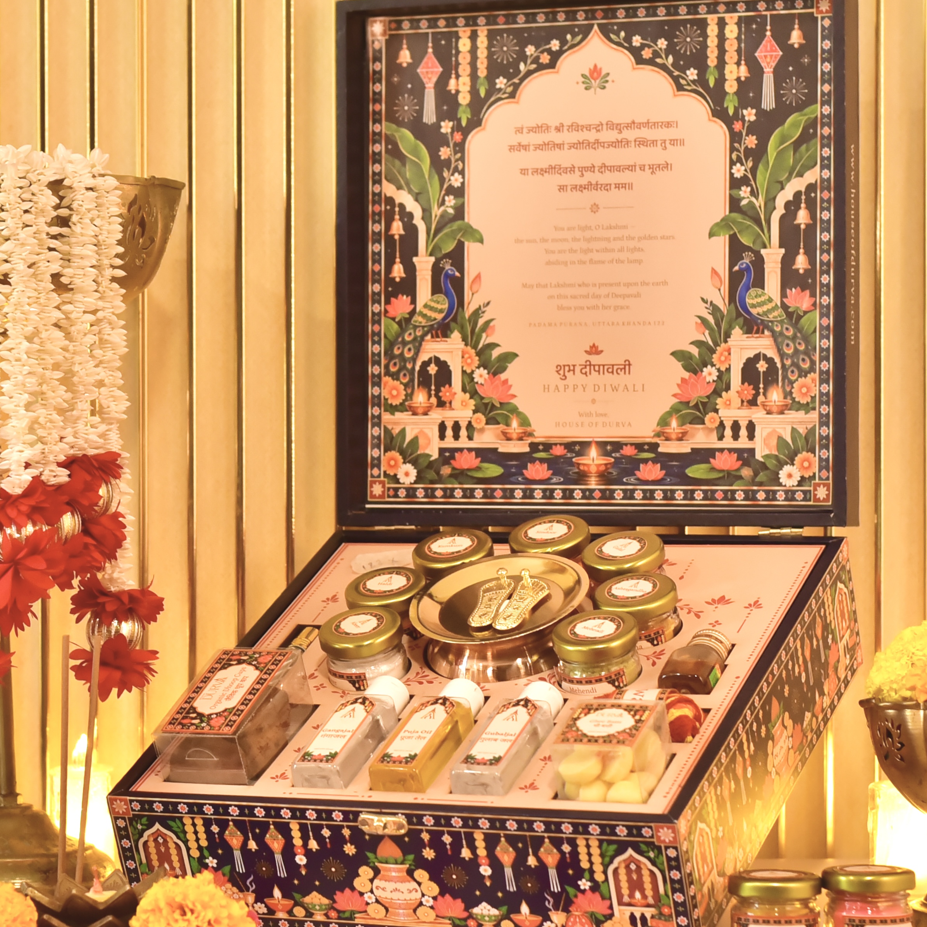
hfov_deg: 19.9
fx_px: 2636
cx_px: 391
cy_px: 445
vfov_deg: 19.9
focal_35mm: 87
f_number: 4
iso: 1600
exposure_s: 1/125
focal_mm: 50
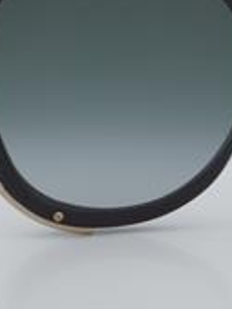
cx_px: 294
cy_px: 90
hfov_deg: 7.9
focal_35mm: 187
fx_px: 1670
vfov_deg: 10.5
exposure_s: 1/4
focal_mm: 55
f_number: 32
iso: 100
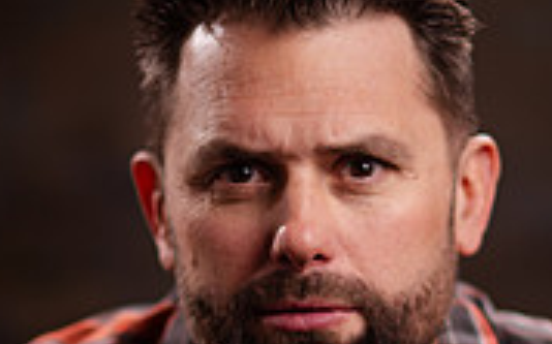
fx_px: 4059
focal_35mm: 270
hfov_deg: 7.8
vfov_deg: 4.8
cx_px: 319
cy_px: 496
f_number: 2
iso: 200
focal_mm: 105
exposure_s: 1/160
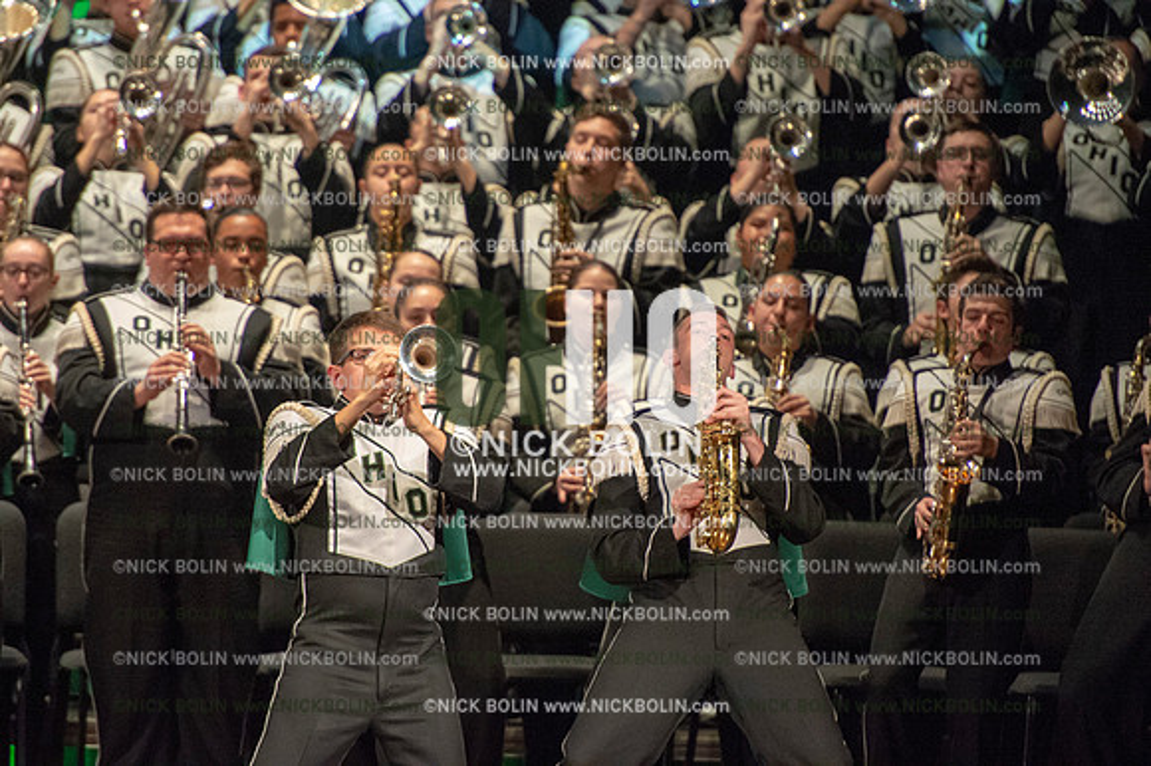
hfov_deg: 5.2
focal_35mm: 400
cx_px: 576
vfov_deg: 3.4
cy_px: 383
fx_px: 12781
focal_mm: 400
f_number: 5.6
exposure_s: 1/320
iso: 8000
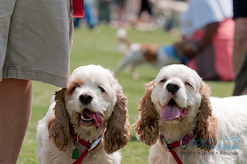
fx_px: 1151
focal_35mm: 168
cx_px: 124
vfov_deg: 8.1
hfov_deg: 12.2
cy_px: 82
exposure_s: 1/640
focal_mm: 112
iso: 200
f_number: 5.6
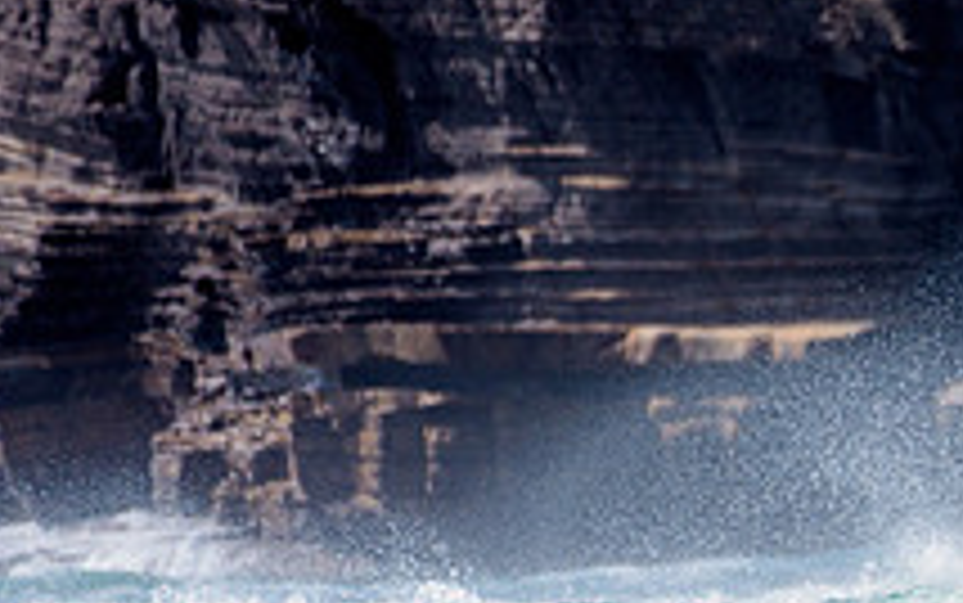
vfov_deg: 0.8
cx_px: 1435
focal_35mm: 1691
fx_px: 44403
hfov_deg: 1.2
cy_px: 647
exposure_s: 1/2000
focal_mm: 500
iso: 100
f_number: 5.6
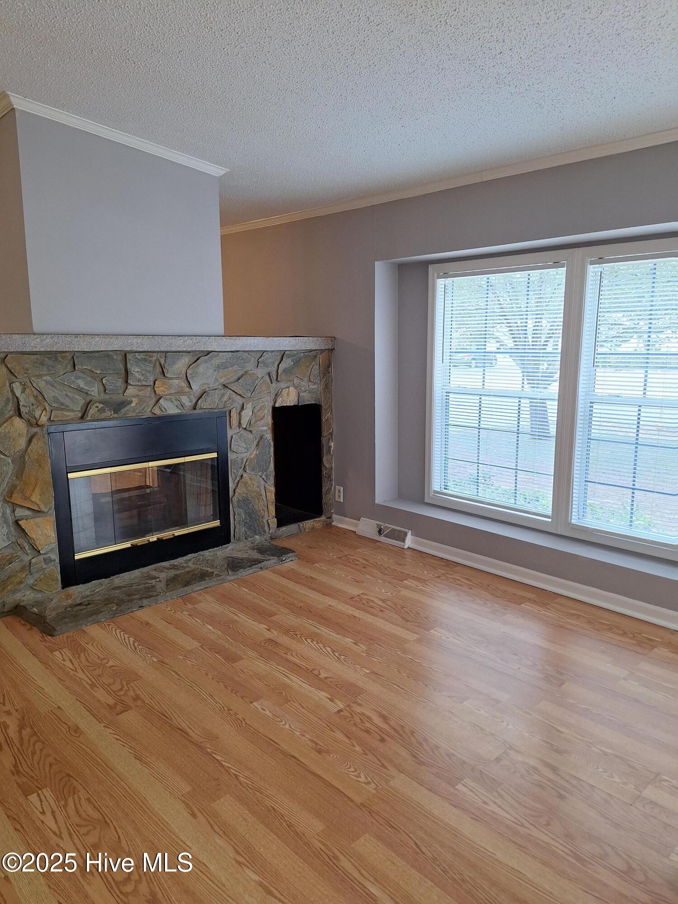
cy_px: 452
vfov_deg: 73.9
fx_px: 601
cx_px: 339
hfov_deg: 58.9
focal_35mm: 23
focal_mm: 5.54
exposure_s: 1/40
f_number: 1.8
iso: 64
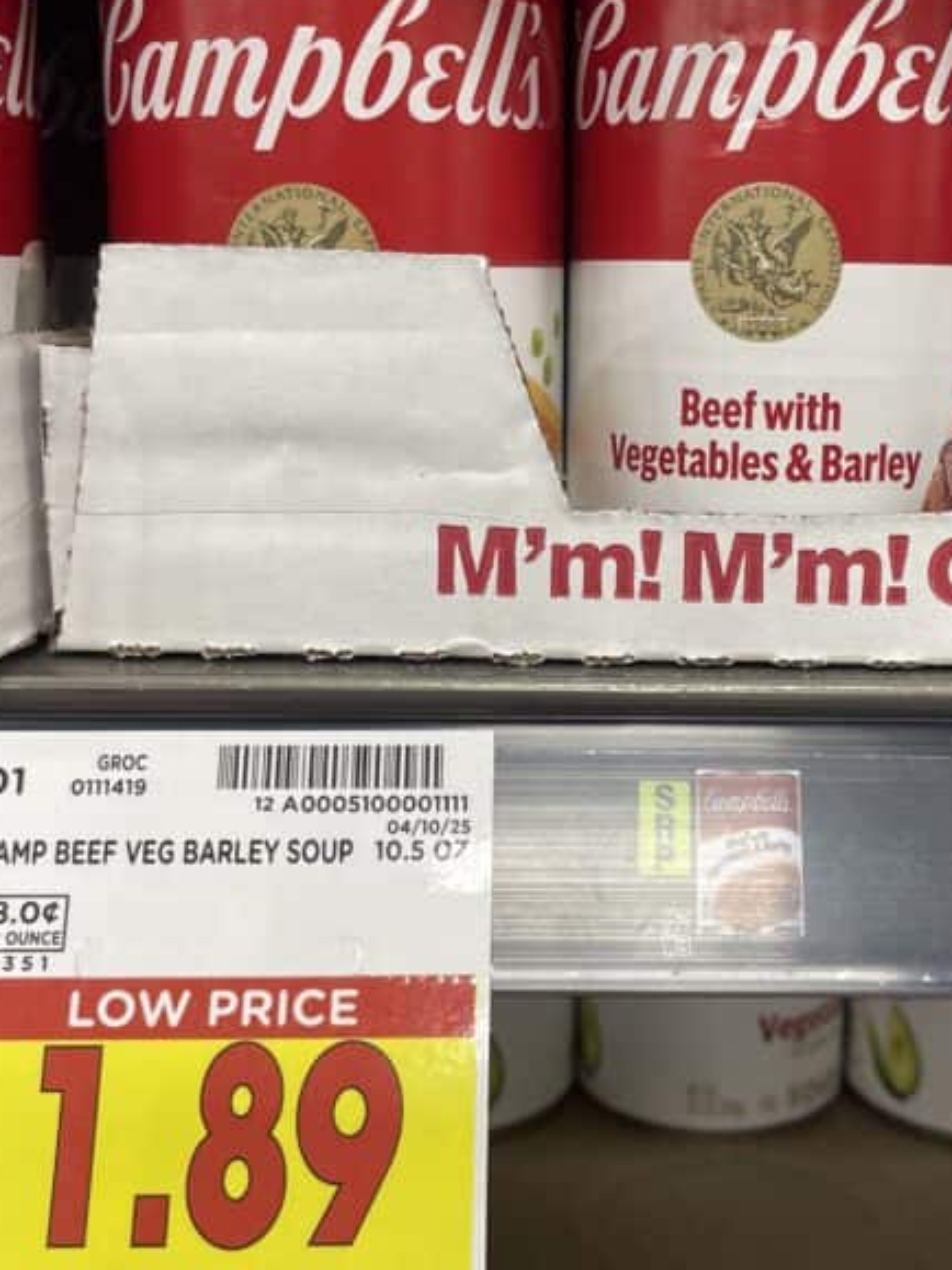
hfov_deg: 31.3
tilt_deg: -11.9
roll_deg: -1.1
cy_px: 603
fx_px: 1687
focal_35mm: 46
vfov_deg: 41.2
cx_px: 616
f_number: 1.6
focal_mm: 4.2
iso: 64
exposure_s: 1/60
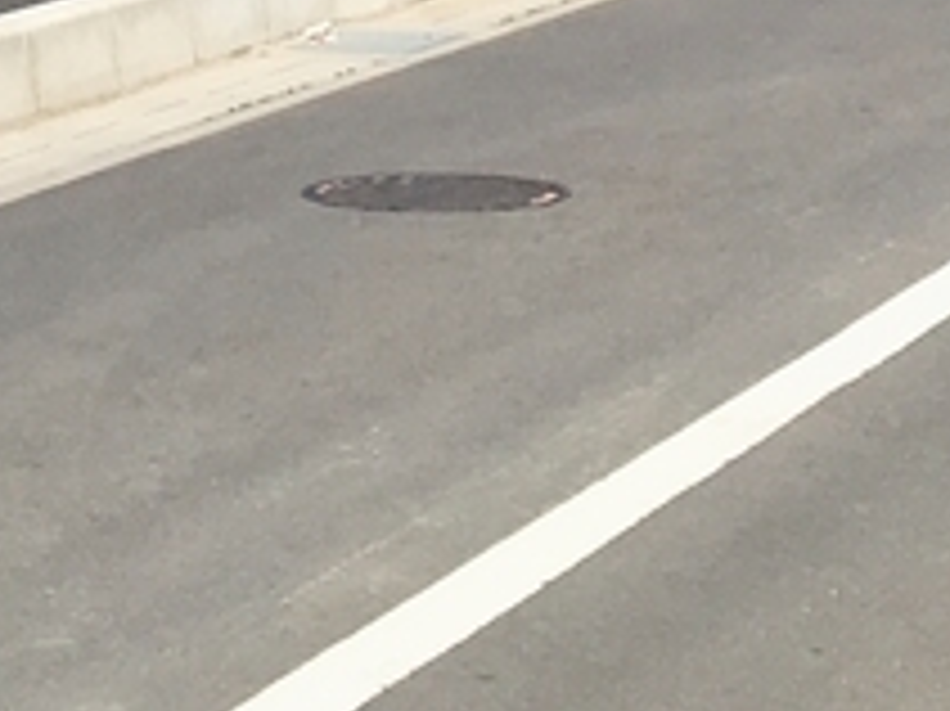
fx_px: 4526
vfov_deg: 8.2
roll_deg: +1.3
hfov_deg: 11.5
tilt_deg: +7.0
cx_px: -482
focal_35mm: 165
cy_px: -1071
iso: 25
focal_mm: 4.15
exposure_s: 1/2198
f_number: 2.2
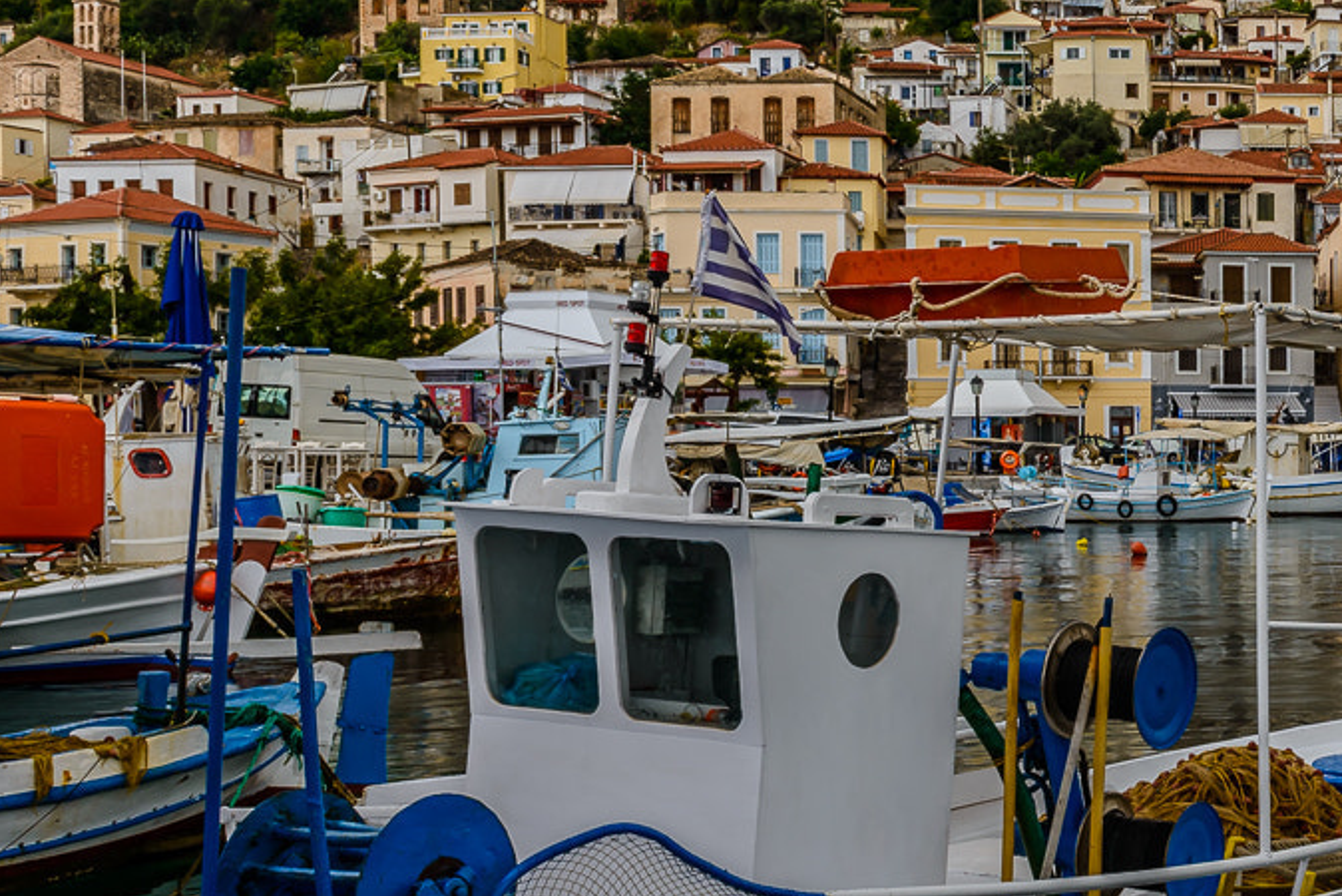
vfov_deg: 23.8
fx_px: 2126
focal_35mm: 57
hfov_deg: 31.9
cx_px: 1394
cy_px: 486
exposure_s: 1/125
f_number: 9
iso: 100
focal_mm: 24
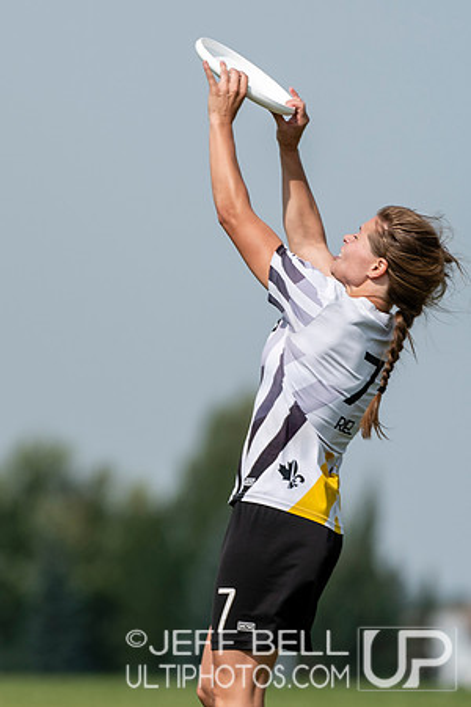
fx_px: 17960
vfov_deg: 2.3
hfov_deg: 1.5
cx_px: -224
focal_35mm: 915
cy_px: 354
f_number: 4
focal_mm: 310
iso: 100
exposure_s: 1/1250
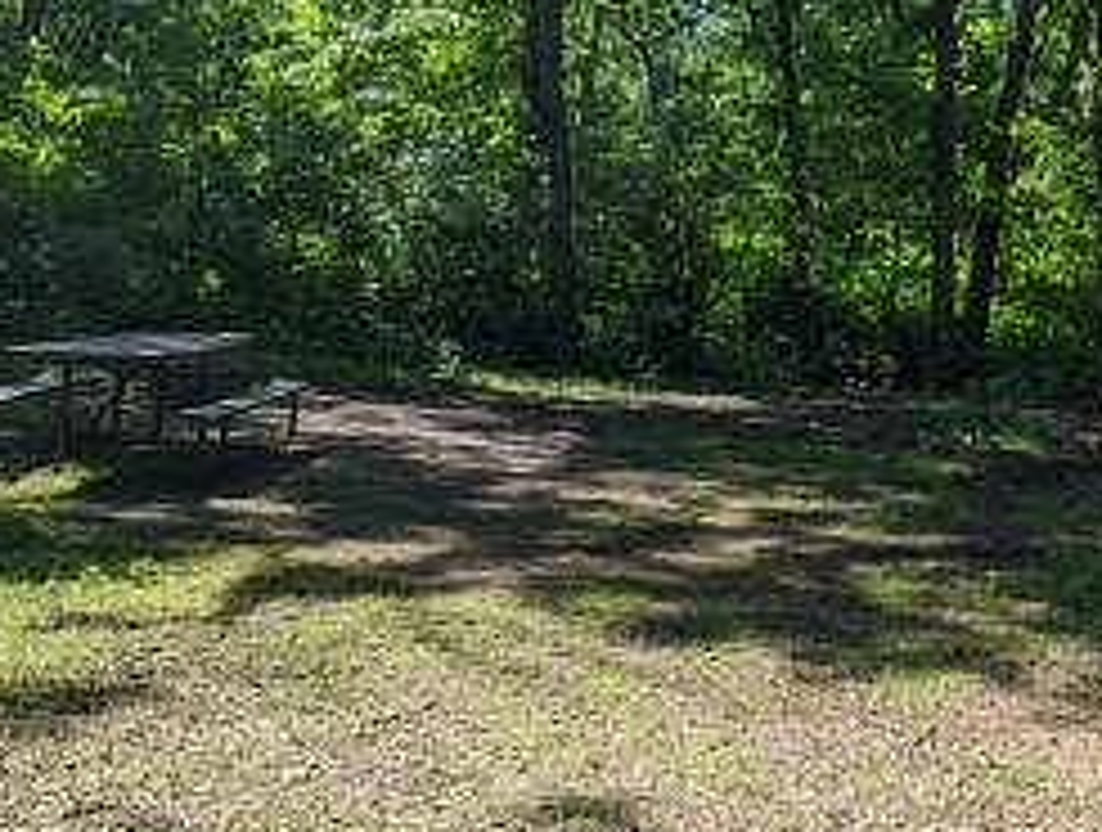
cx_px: 911
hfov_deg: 36.6
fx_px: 1596
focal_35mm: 50
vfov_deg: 29.1
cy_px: 313
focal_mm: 6.81
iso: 36
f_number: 1.85
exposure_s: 1/658
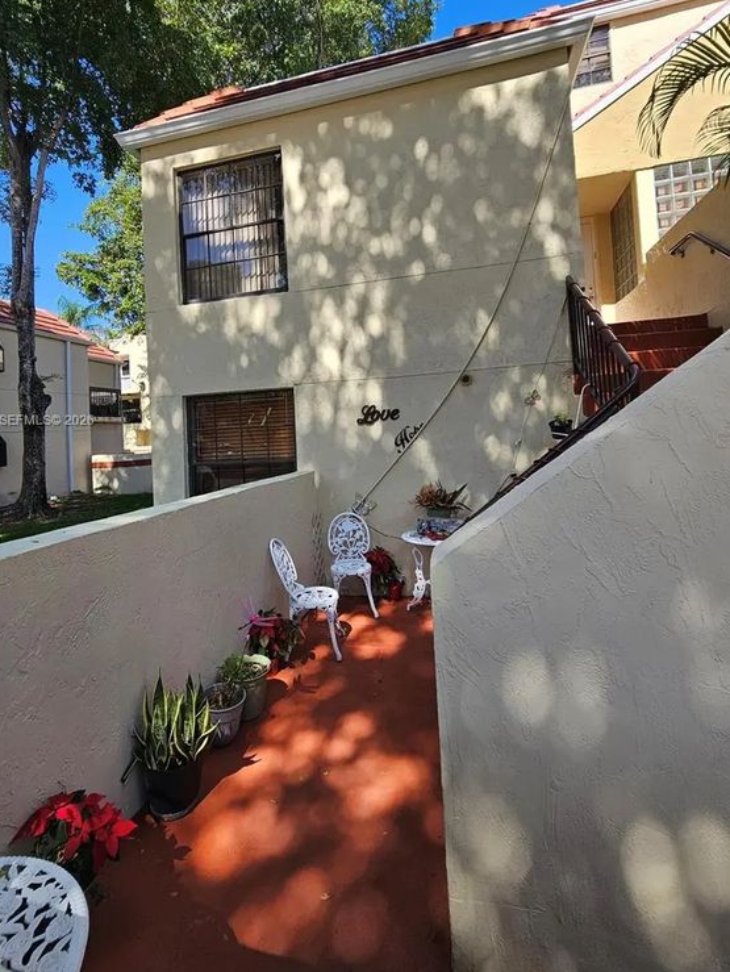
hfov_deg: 81.7
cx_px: 342
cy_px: 422
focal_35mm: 15
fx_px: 421
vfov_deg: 97.6
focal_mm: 2.2
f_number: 2.2
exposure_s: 1/900
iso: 50
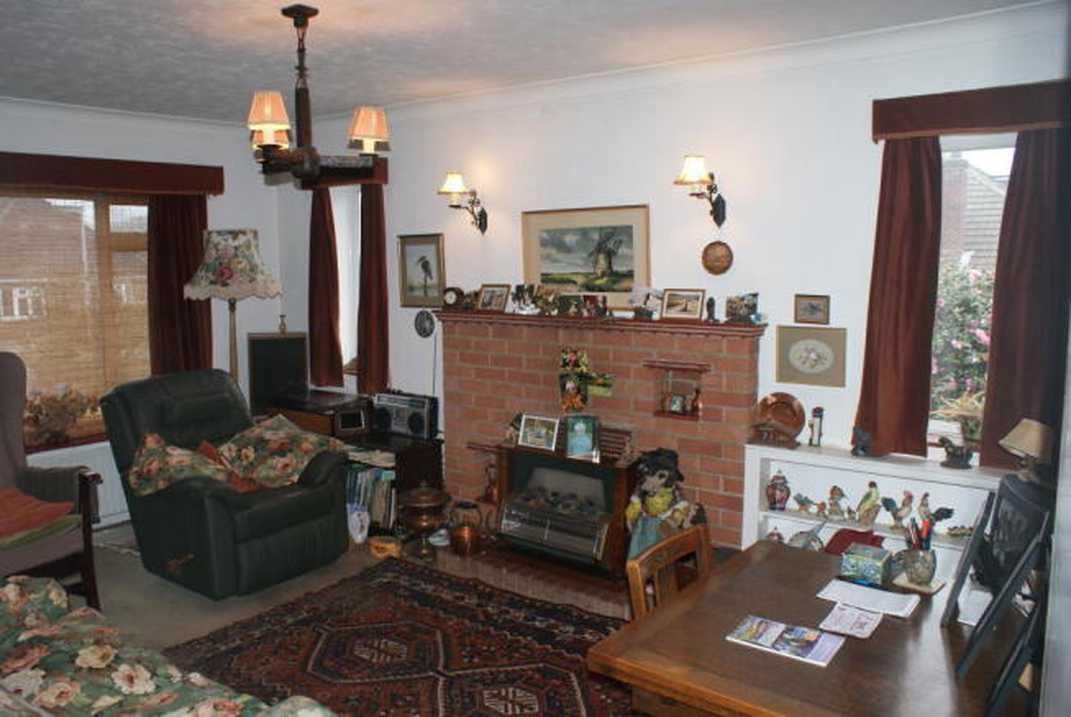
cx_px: 536
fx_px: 804
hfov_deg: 67.3
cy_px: 358
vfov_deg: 48.0
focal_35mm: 27
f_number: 5.6
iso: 400
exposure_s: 1/60
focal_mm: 18
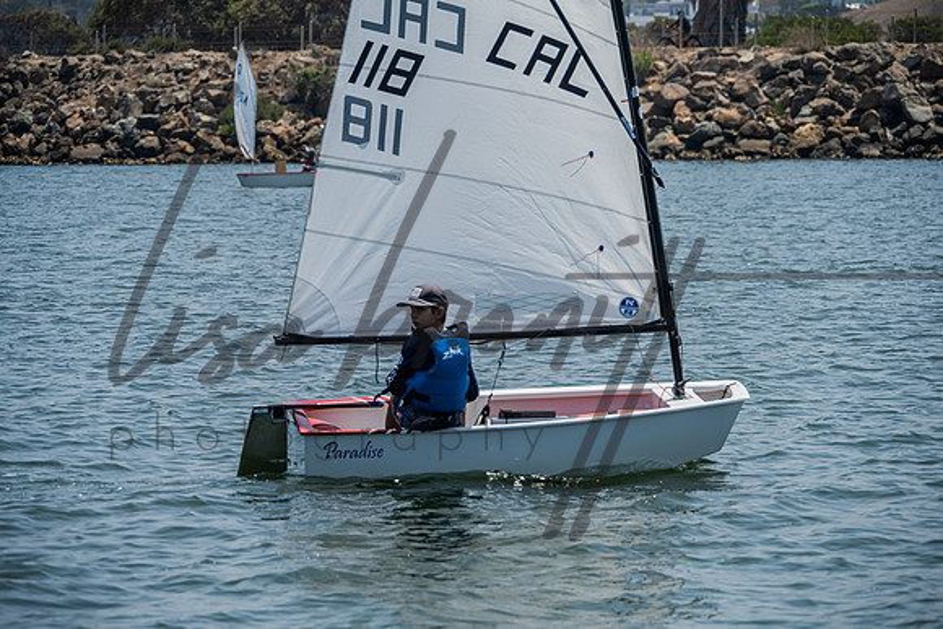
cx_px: 472
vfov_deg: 6.6
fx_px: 5465
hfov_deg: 9.9
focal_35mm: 209
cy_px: 314
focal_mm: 200
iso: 320
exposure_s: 1/1600
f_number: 8
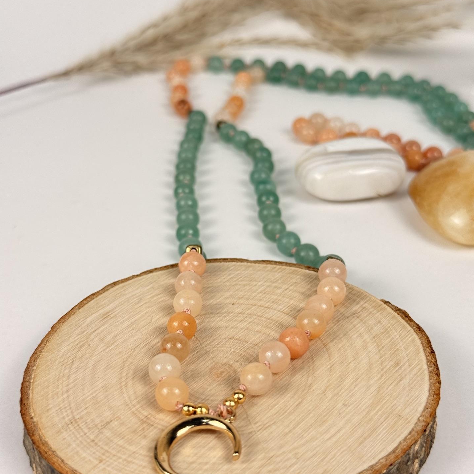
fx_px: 883
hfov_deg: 30.0
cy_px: 245
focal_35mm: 57
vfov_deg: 30.0
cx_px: 238
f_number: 1.78
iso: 64
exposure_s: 1/100
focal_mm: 6.76
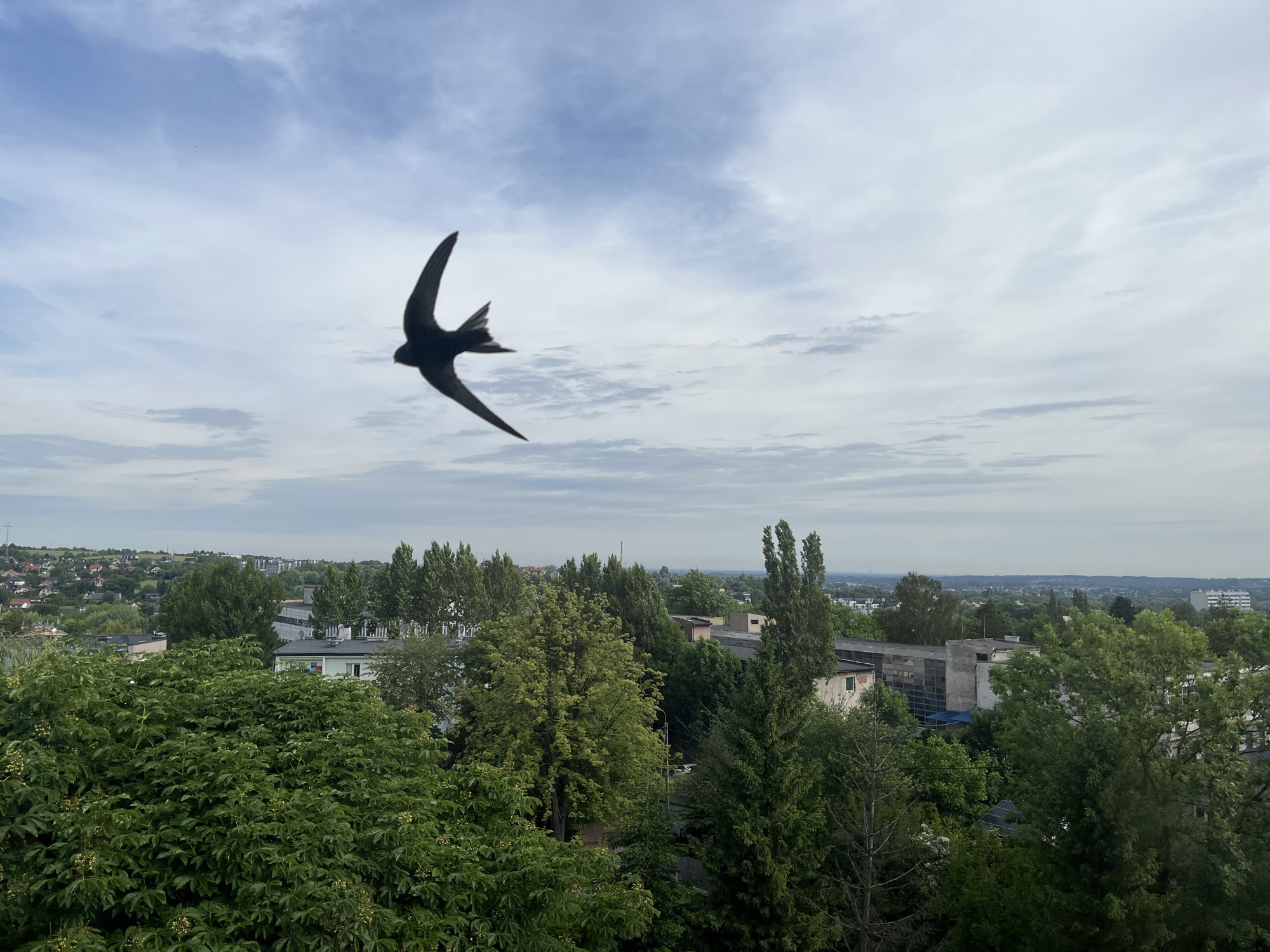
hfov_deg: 67.3
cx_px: 635
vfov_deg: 53.1
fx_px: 954
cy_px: 476
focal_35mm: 26
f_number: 1.6
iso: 50
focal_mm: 5.1
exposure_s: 1/3745
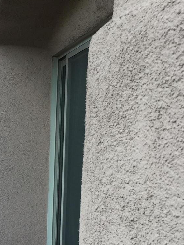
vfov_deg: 24.5
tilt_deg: -7.8
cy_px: 227
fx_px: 546
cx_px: 17
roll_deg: -1.2
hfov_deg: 18.8
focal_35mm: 77
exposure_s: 1/132
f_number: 2.2
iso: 32
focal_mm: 4.15
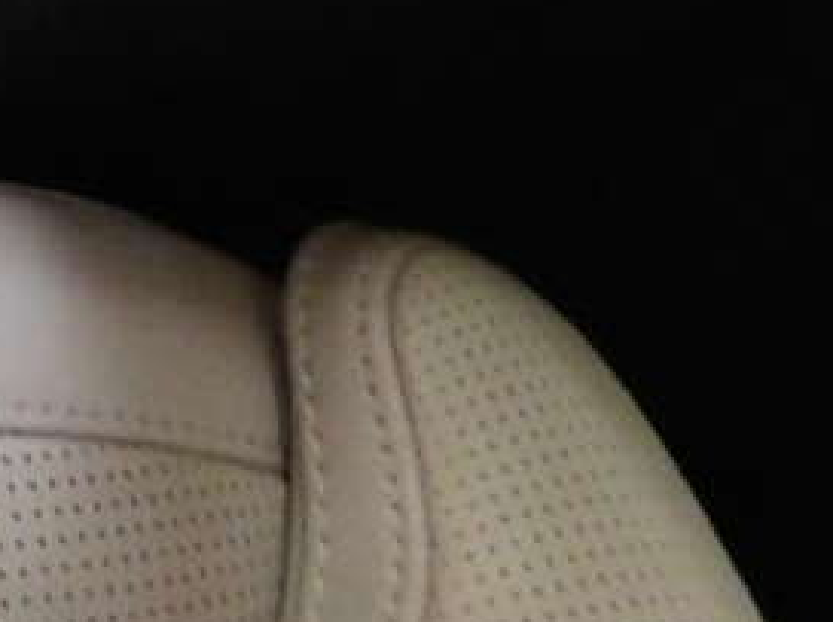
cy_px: -1116
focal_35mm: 135
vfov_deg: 9.2
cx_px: -848
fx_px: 3244
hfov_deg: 12.7
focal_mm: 4
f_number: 3
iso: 400
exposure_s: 1/20
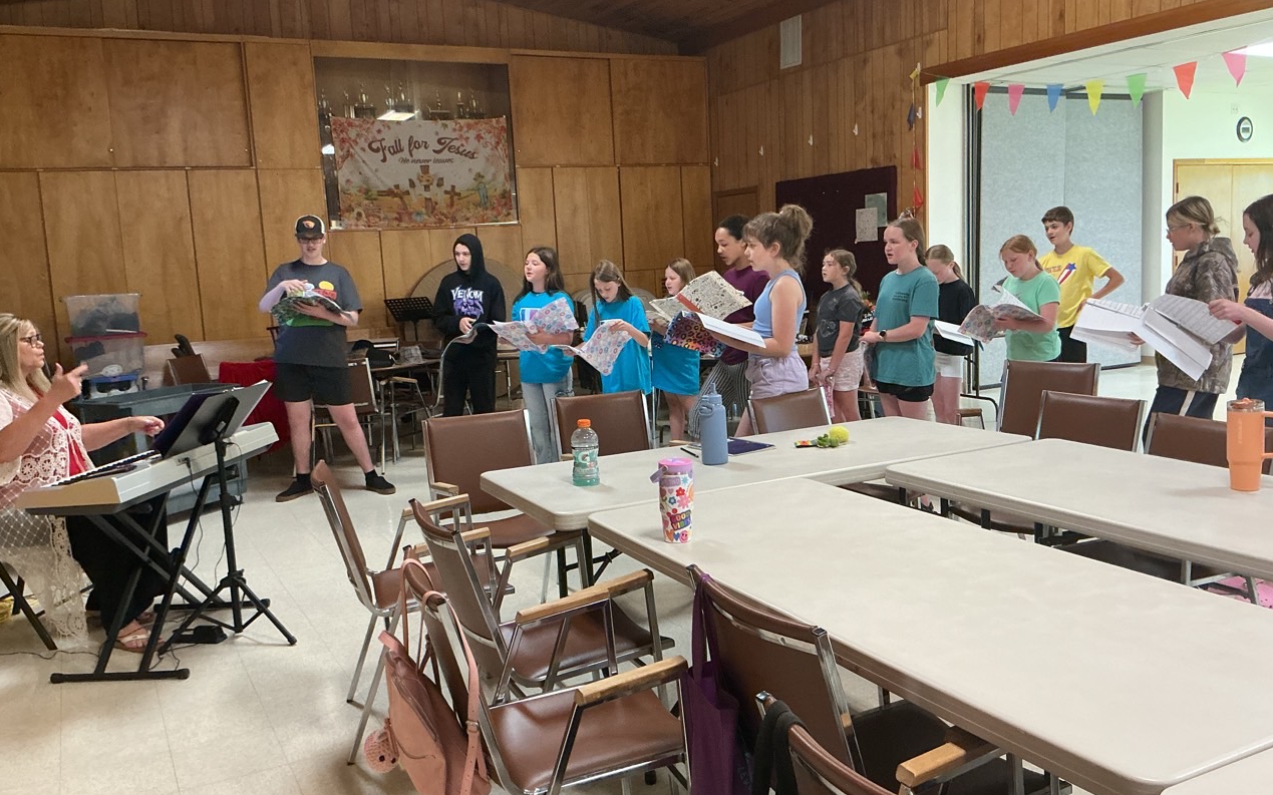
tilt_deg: -7.5
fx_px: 1075
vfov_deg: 40.6
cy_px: 399
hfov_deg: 61.2
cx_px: 640
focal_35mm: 31
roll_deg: +3.8
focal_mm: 3
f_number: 1.8
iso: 160
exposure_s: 1/60
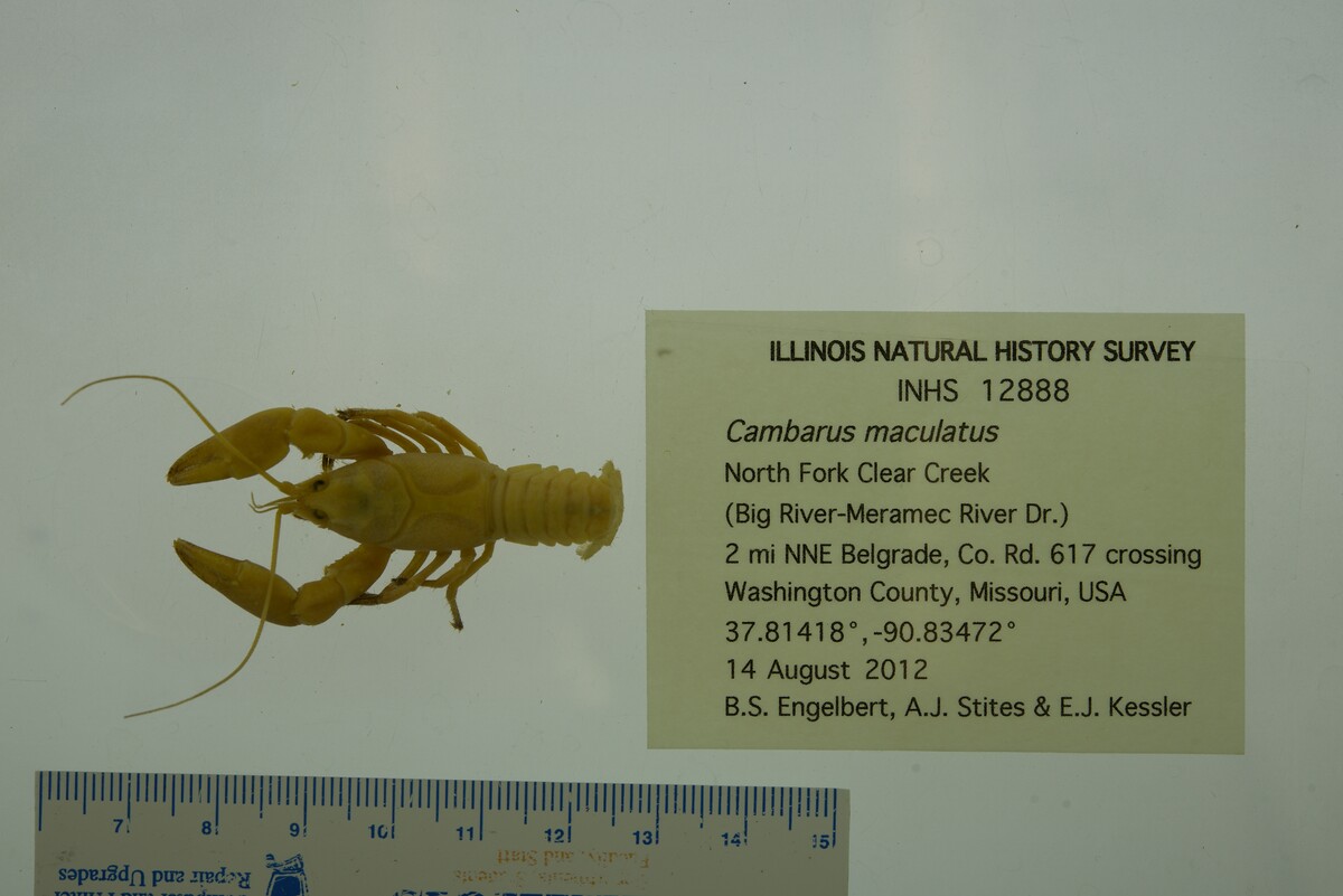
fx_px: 2239
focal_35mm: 60
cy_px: 448
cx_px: 672
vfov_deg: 22.6
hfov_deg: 33.4
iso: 100
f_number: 10
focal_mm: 60
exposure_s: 1/160
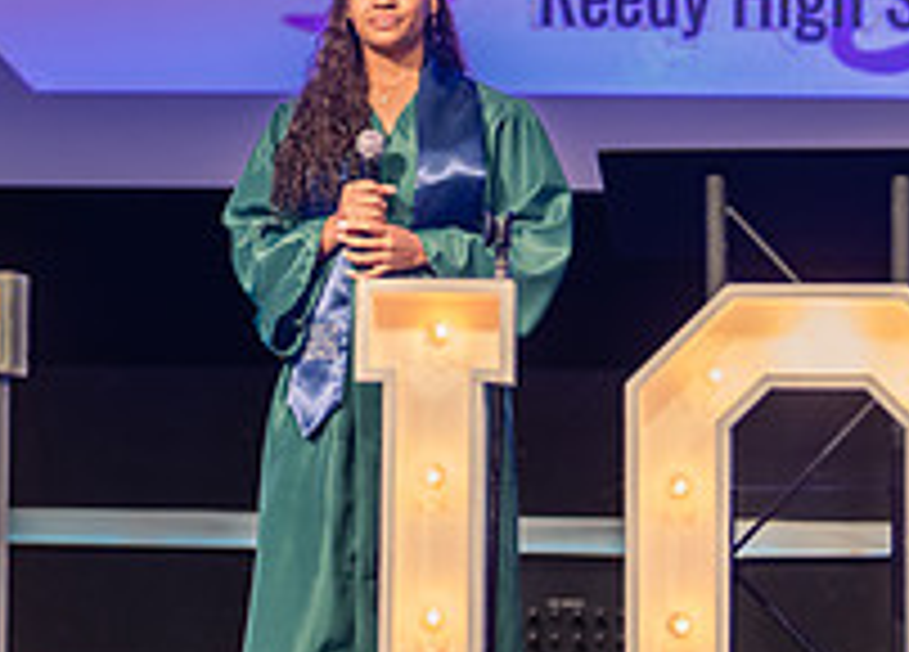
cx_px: 356
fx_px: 4112
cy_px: 135
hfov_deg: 12.6
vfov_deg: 9.1
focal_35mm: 159
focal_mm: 50
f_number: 1.2
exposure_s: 1/500
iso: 800
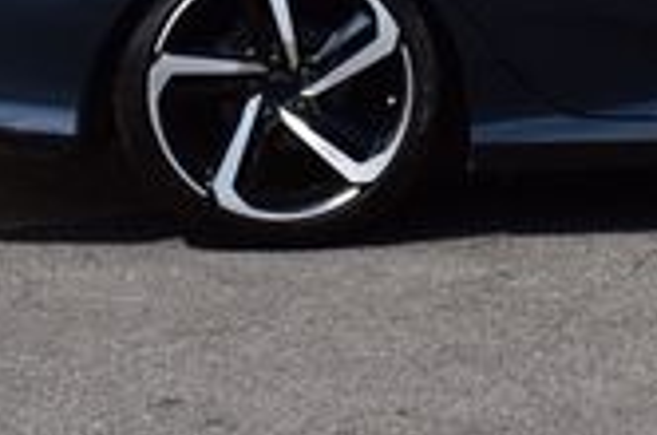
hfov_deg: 9.2
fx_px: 4007
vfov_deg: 6.1
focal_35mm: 220
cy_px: -269
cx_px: 807
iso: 280
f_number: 11
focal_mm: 38
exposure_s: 1/500
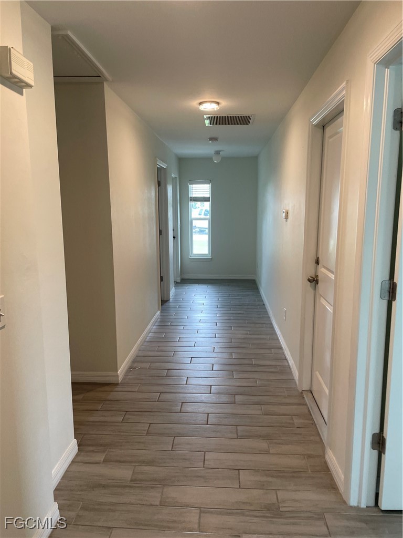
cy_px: 269
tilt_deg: -6.6
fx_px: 404
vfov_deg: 67.3
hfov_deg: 53.1
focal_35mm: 26
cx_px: 202
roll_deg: -0.1
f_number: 1.6
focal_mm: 4.2
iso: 125
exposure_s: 1/120
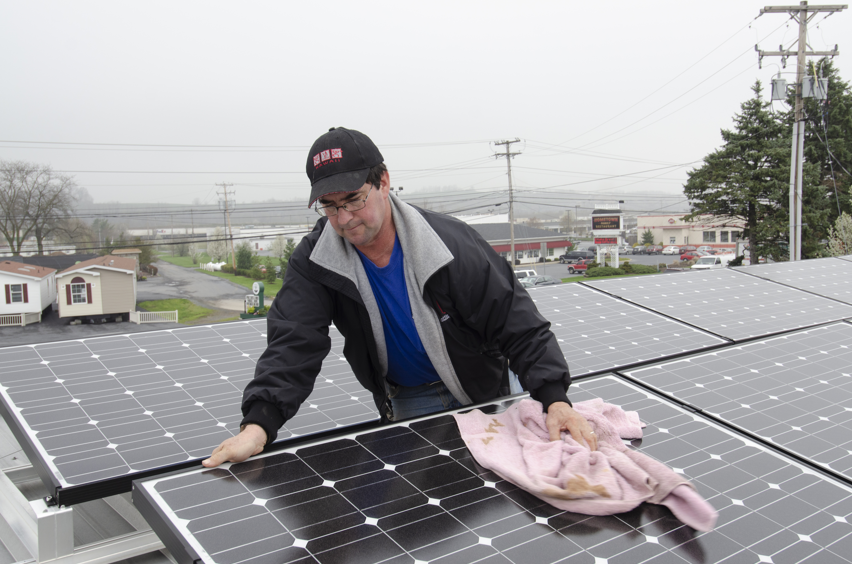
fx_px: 803
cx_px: 435
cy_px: 278
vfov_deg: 38.7
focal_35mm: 34
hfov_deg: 55.9
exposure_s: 1/250
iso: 200
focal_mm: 22
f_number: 8
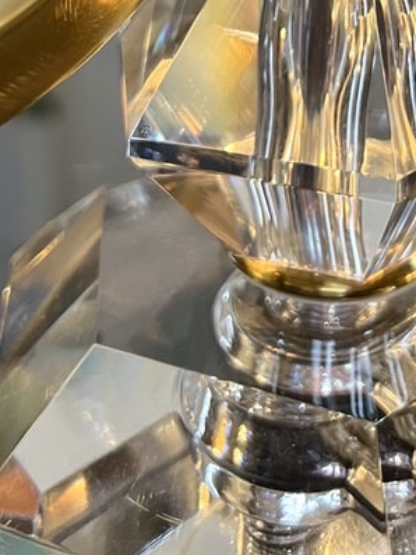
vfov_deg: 26.1
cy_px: -95
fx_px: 1073
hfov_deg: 21.7
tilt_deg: -13.0
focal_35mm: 67
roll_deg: -0.3
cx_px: 329
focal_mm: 5.7
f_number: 1.5
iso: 320
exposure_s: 1/50
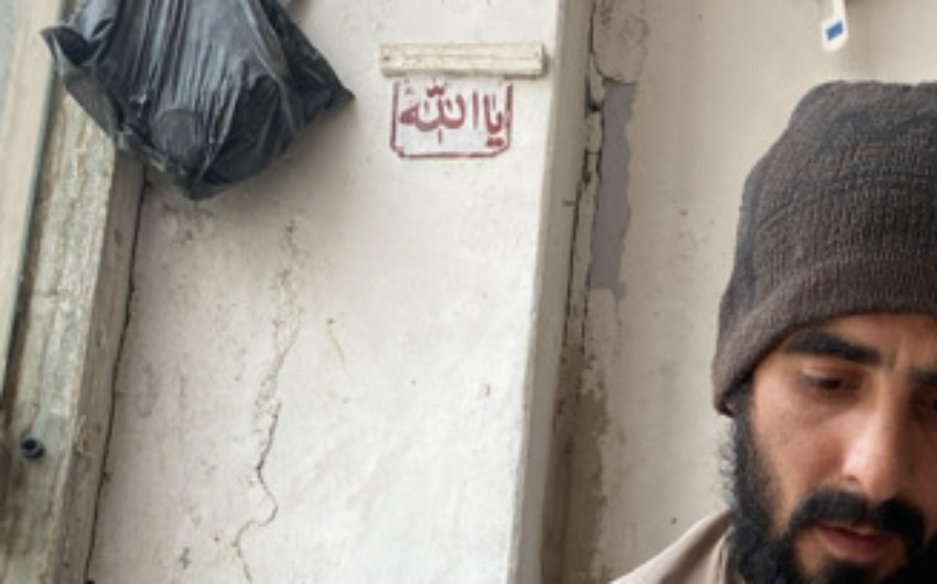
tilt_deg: +15.3
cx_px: 799
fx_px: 1506
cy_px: 697
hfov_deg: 33.2
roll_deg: -3.0
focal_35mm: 59
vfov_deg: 20.6
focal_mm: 4.25
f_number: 1.8
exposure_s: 1/121
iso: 125
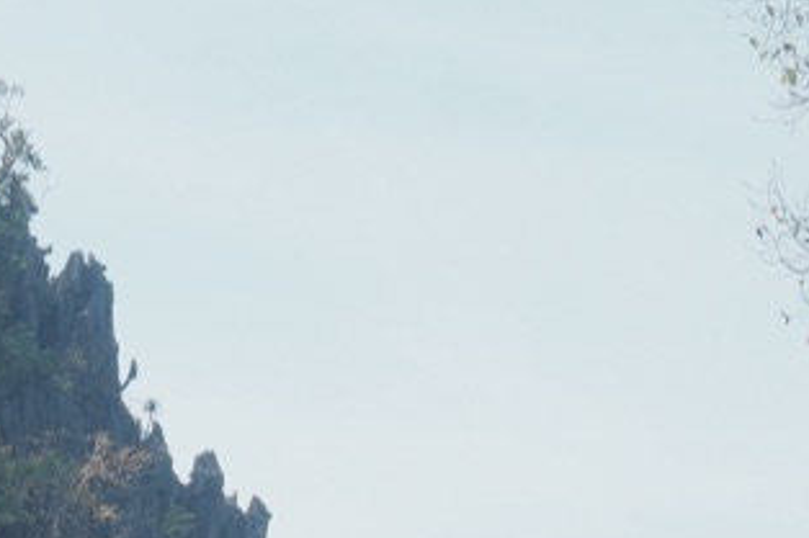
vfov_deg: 6.4
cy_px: 1117
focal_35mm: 207
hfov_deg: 10.0
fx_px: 4639
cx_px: 459
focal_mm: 27
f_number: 8
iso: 100
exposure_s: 1/200
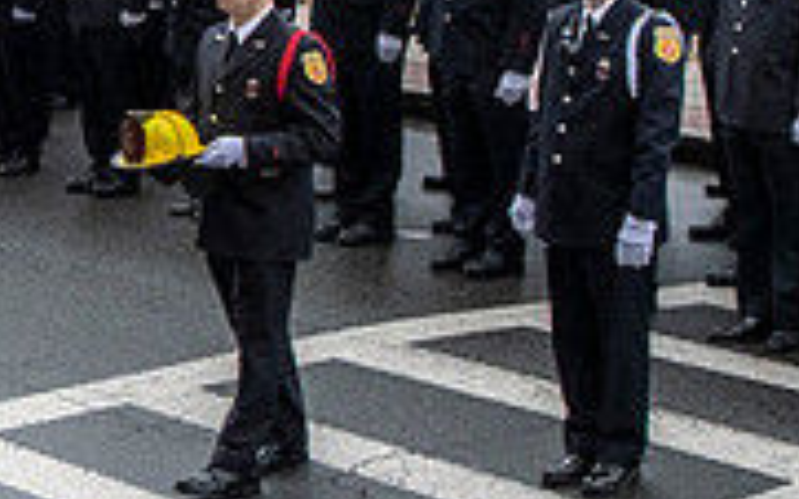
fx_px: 3374
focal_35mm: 155
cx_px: -470
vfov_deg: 8.4
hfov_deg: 12.7
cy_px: 28
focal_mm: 22
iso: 2000
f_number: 9
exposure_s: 1/500
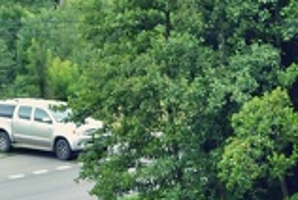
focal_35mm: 150
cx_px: 343
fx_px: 1244
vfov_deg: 9.0
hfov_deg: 13.3
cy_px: 272
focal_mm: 20
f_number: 5.6
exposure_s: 1/125
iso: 140
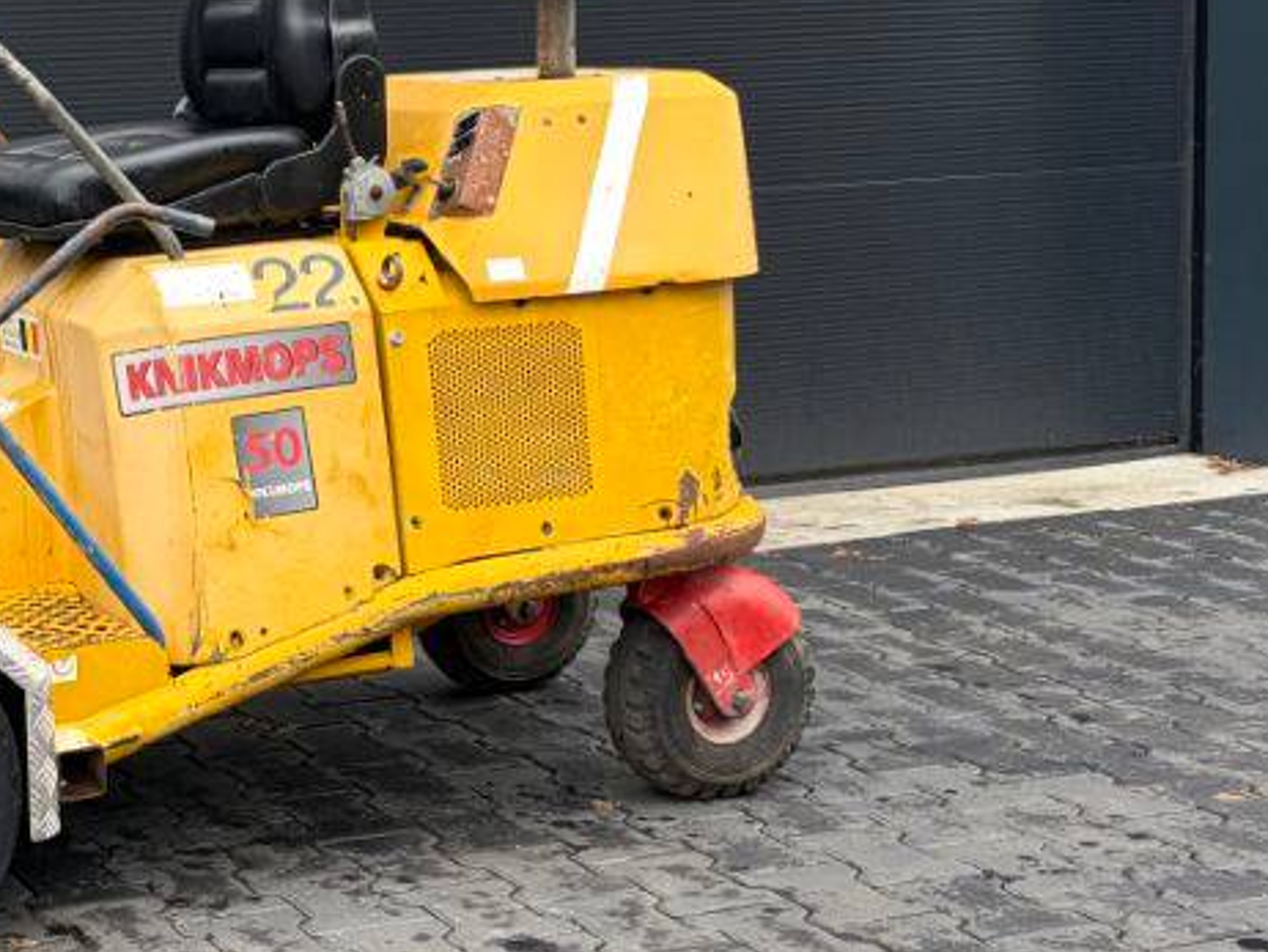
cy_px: 406
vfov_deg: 20.4
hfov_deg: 25.9
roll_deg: +3.3
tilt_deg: -6.5
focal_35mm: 72
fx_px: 2639
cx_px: 55
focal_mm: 5.96
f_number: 1.6
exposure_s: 1/159
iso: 40
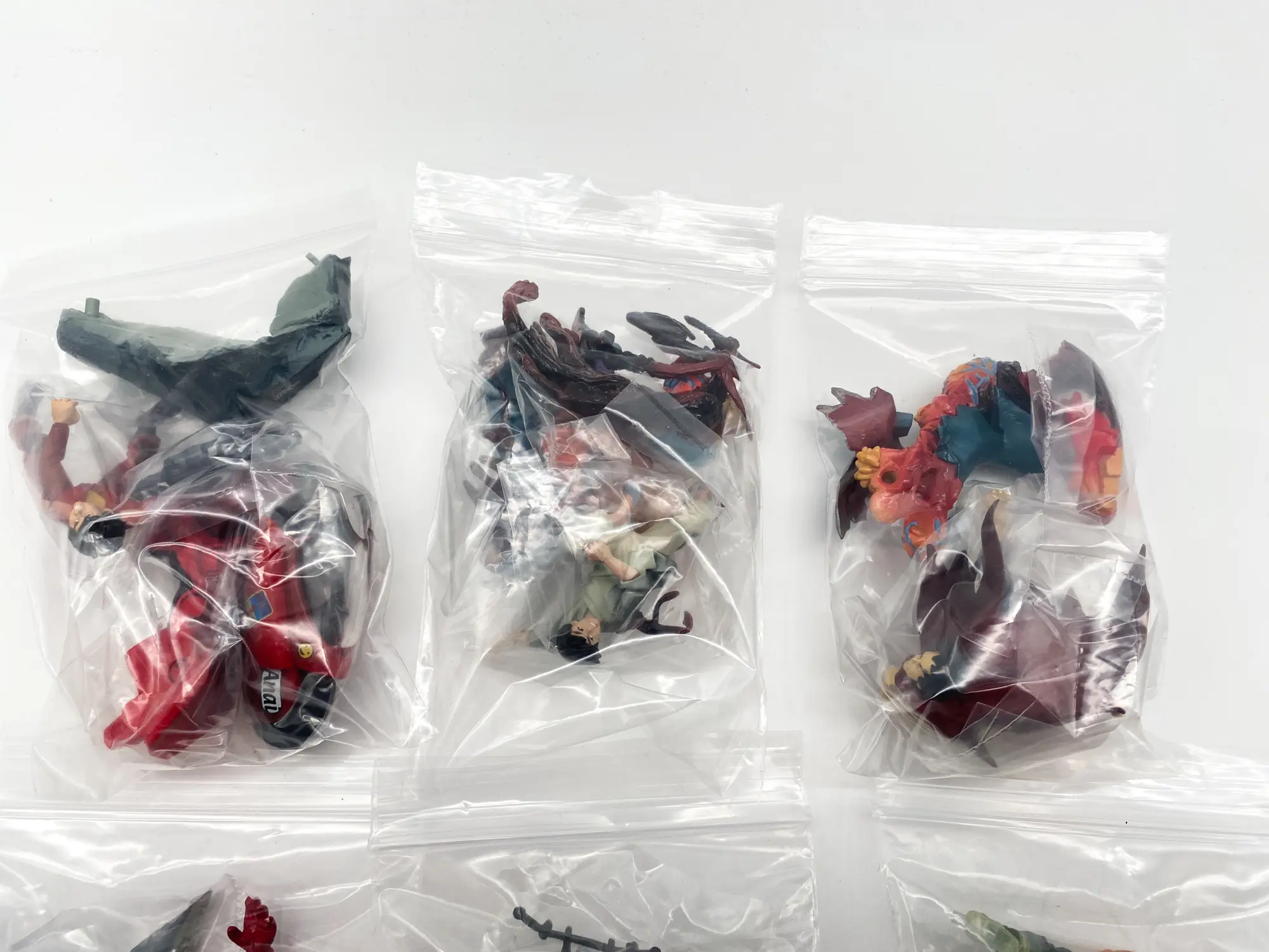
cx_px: 634
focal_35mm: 26
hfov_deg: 67.3
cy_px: 476
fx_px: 953
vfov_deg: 53.1
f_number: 1.8
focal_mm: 4.25
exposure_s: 1/350
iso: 32
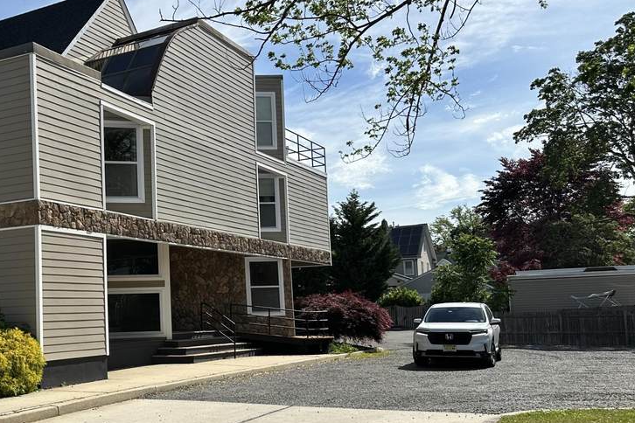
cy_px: 252
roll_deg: +1.3
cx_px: 109
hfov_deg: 42.1
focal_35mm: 44
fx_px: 776
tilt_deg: +5.8
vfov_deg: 30.4
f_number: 1.78
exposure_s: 1/6211
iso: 80
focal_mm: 6.86
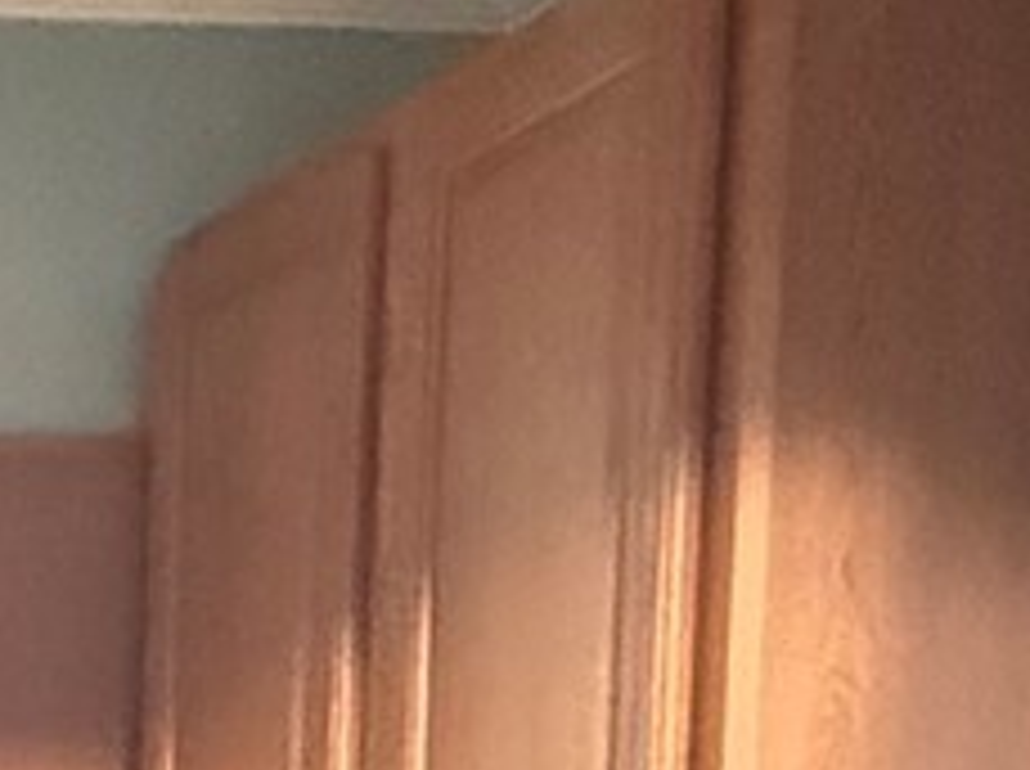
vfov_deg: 13.9
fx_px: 2911
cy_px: 1252
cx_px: -981
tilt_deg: -4.4
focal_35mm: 98
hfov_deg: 16.0
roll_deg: -1.1
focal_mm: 2.22
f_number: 2.2
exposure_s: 1/17
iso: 2500
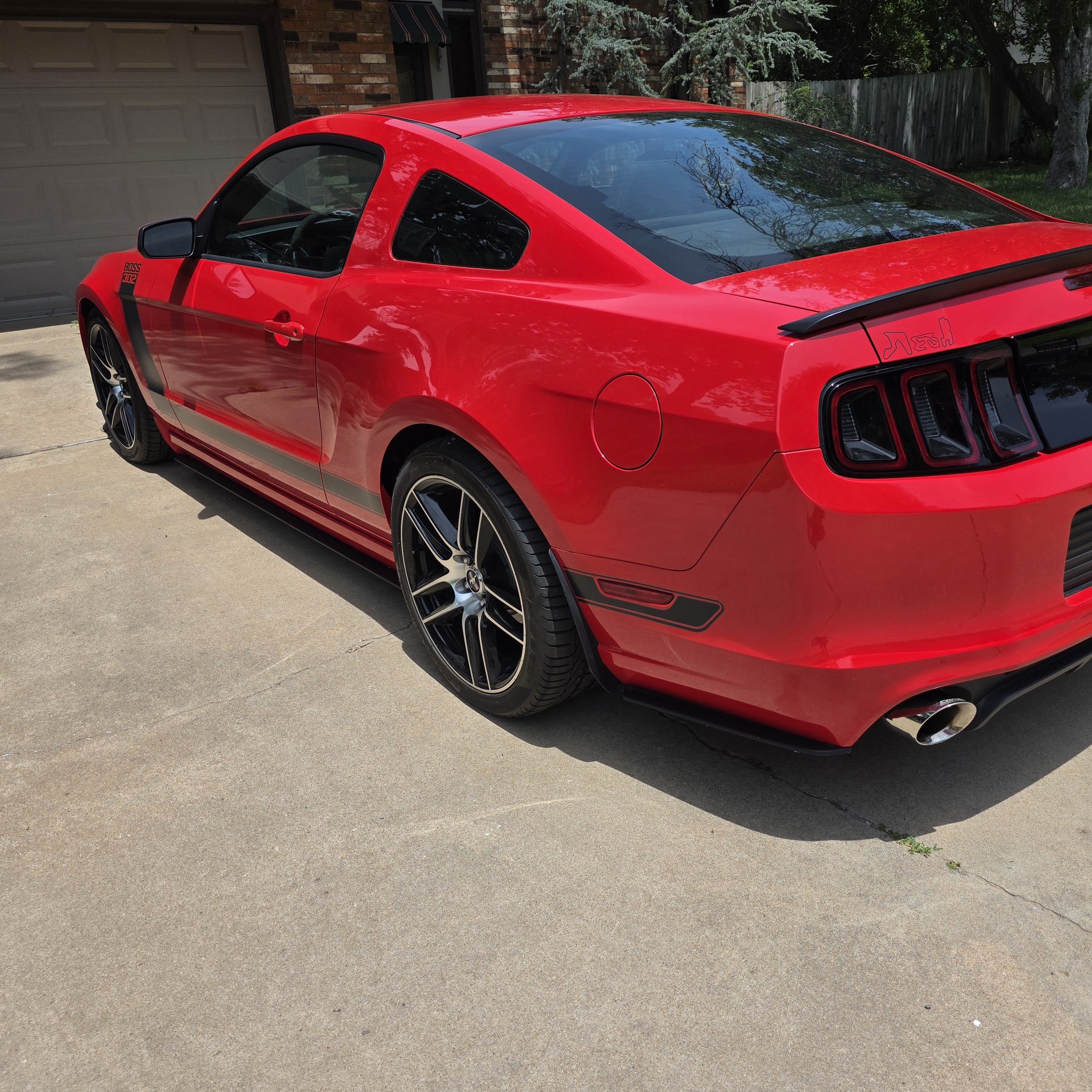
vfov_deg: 57.3
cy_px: 553
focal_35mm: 28
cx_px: 620
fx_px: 999
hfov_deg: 57.1
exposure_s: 1/7333
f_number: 1.7
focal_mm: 6.3
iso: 80
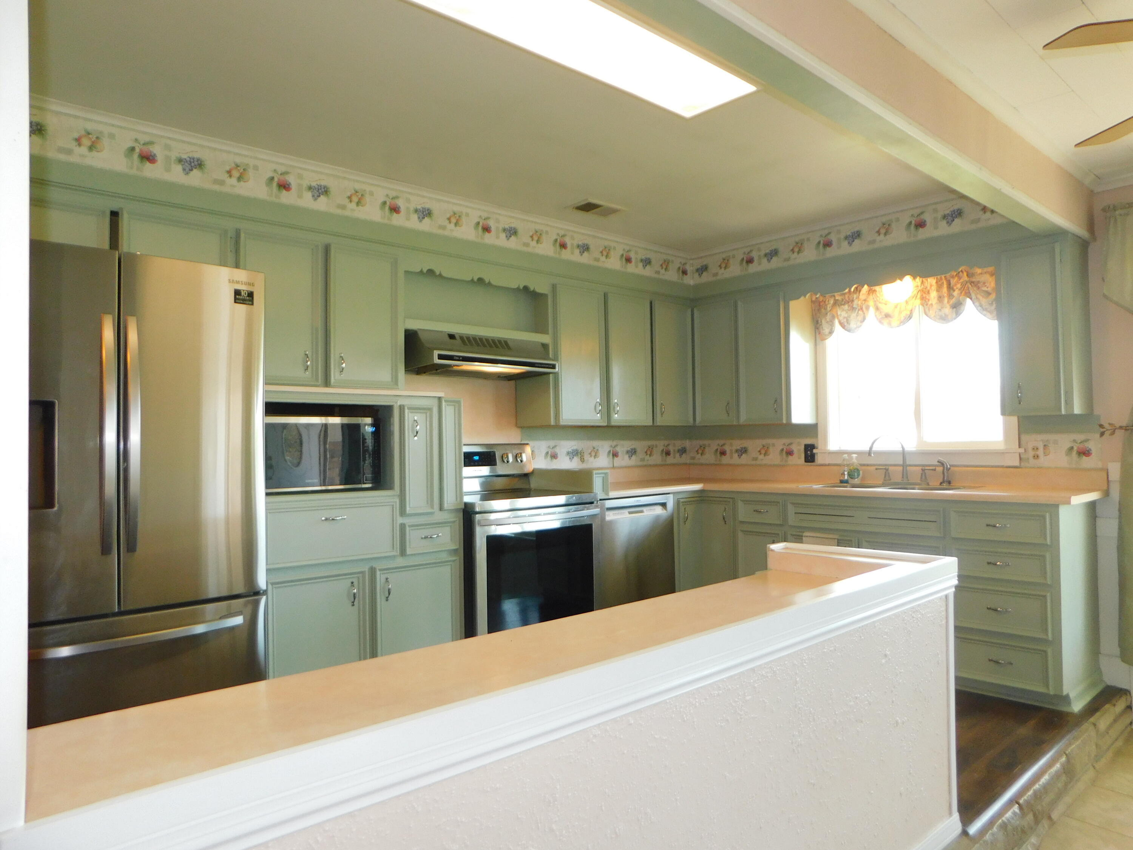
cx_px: 566
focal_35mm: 23
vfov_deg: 58.9
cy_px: 425
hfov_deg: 73.9
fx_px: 753
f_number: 3
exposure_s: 1/30
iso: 200
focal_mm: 4
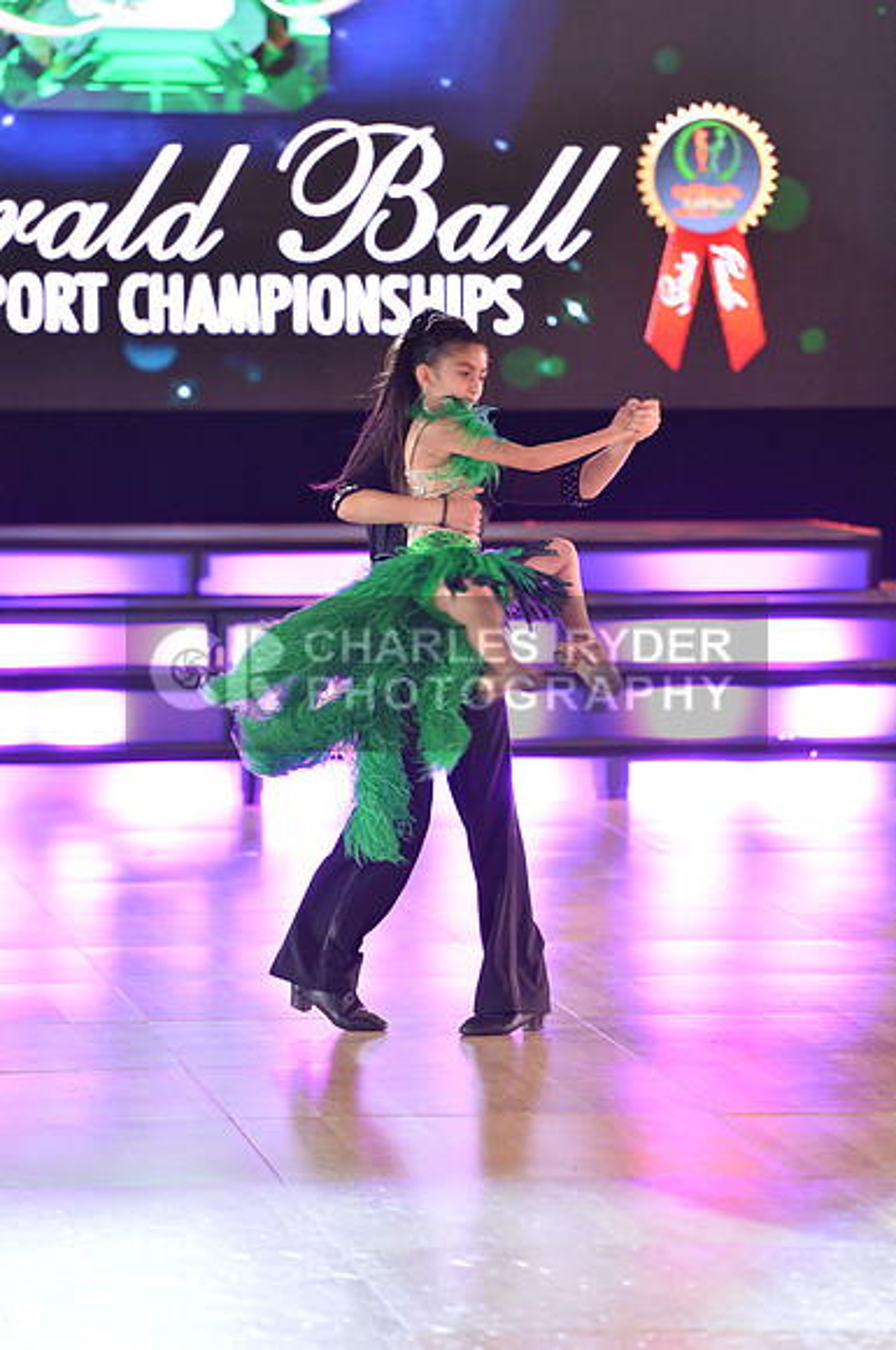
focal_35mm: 200
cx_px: 448
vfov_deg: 10.3
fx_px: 7488
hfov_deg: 6.8
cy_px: 675
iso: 2000
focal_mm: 200
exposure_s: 1/200
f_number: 4
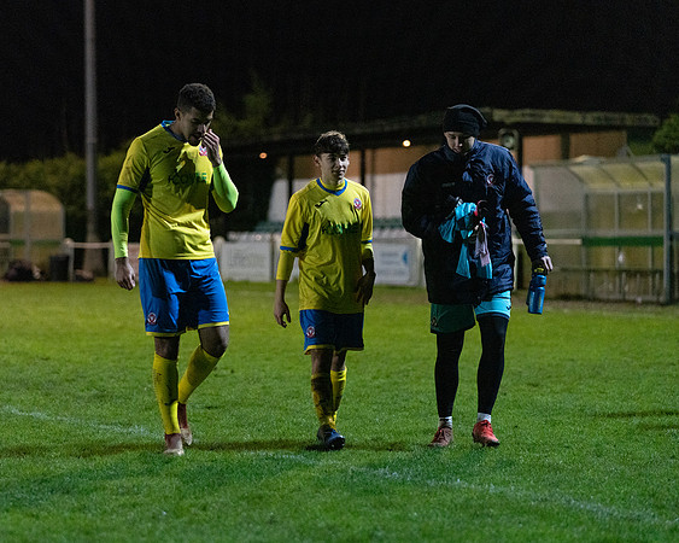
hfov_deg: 12.3
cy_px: 276
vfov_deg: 9.9
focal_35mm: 157
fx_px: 3147
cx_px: 268
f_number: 2.8
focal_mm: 122
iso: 5000
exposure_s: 1/500
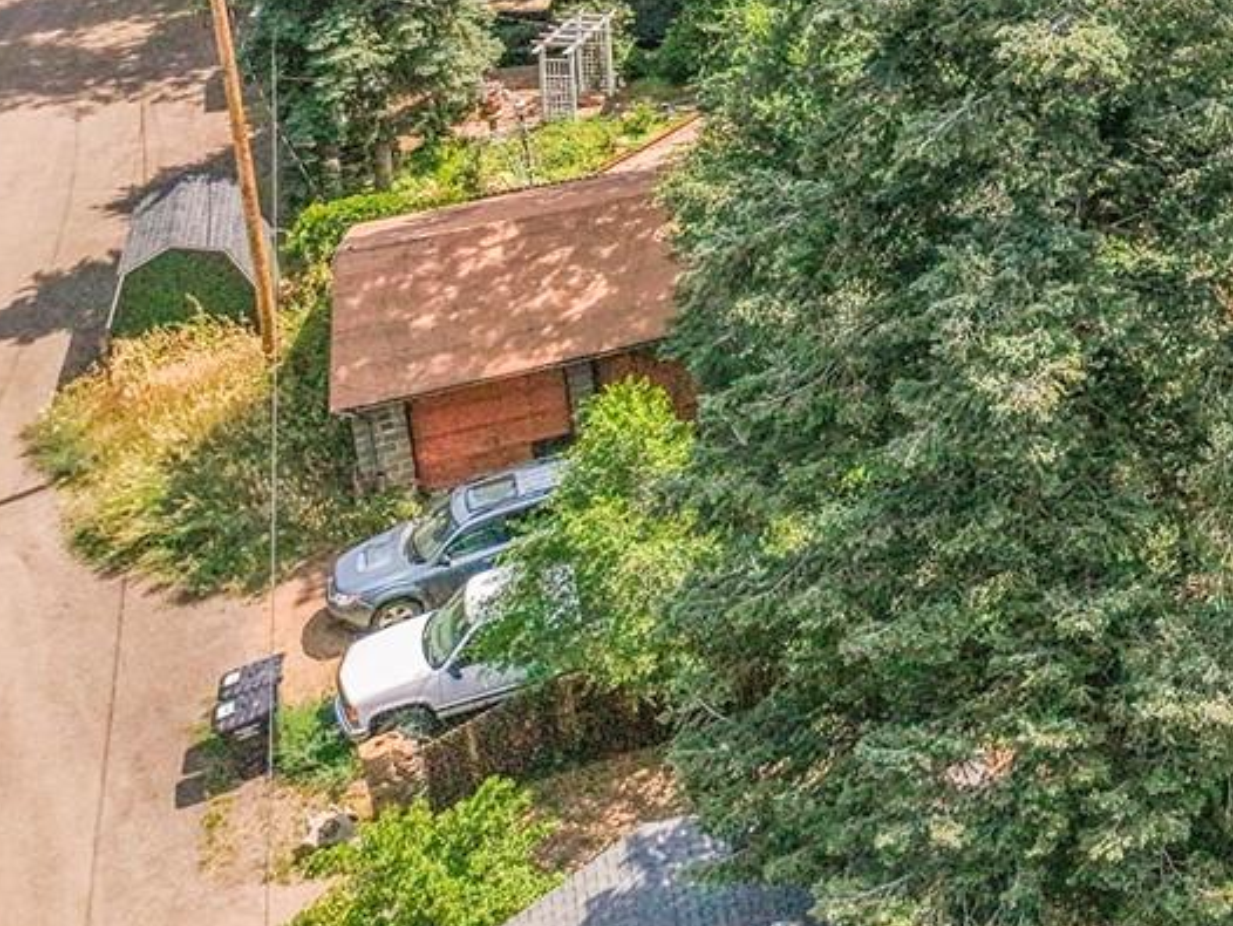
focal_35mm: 73
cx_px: 1838
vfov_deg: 18.0
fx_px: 2601
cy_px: -459
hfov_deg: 22.2
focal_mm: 8.67
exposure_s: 1/8000
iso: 250
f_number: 1.8
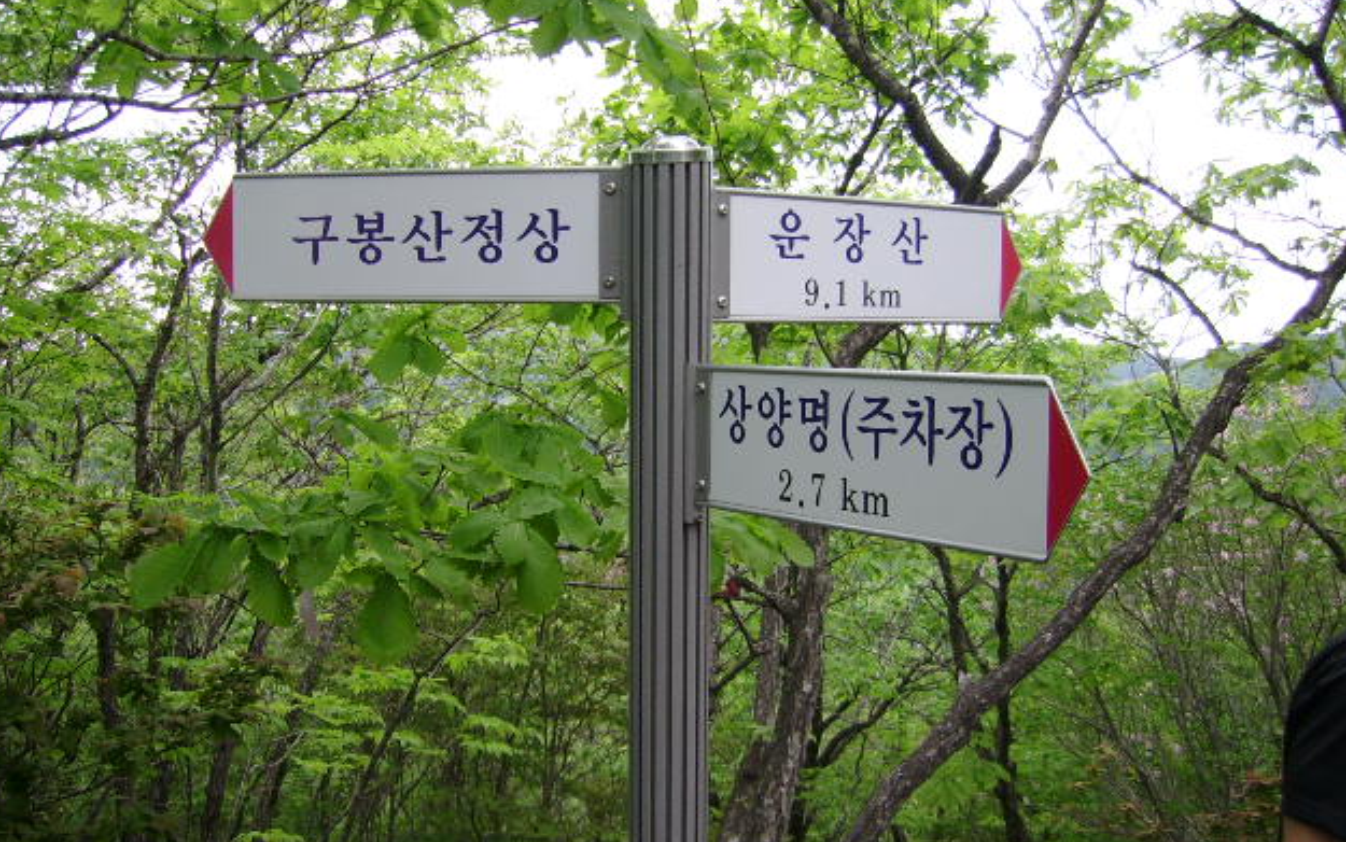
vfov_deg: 33.6
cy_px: 420
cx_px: 661
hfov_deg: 51.5
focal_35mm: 38
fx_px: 1394
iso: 50
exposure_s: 1/250
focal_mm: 5.95
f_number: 2.8
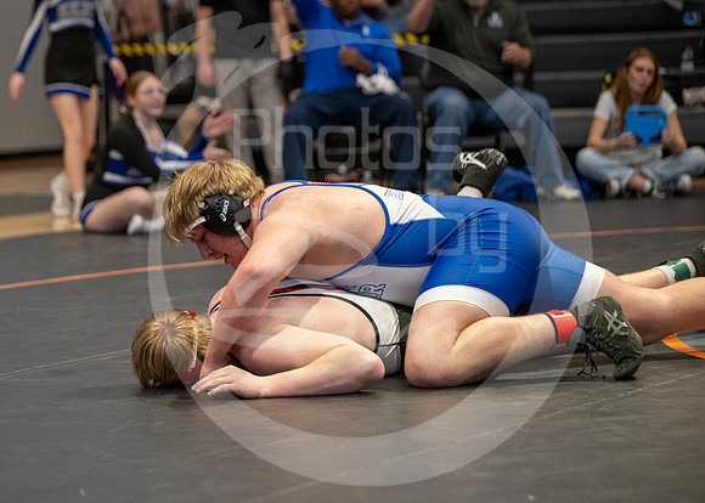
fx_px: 2594
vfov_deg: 11.1
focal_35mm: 130
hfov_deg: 15.4
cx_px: 203
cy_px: 334
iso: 3200
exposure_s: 1/1000
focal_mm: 93
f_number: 2.8
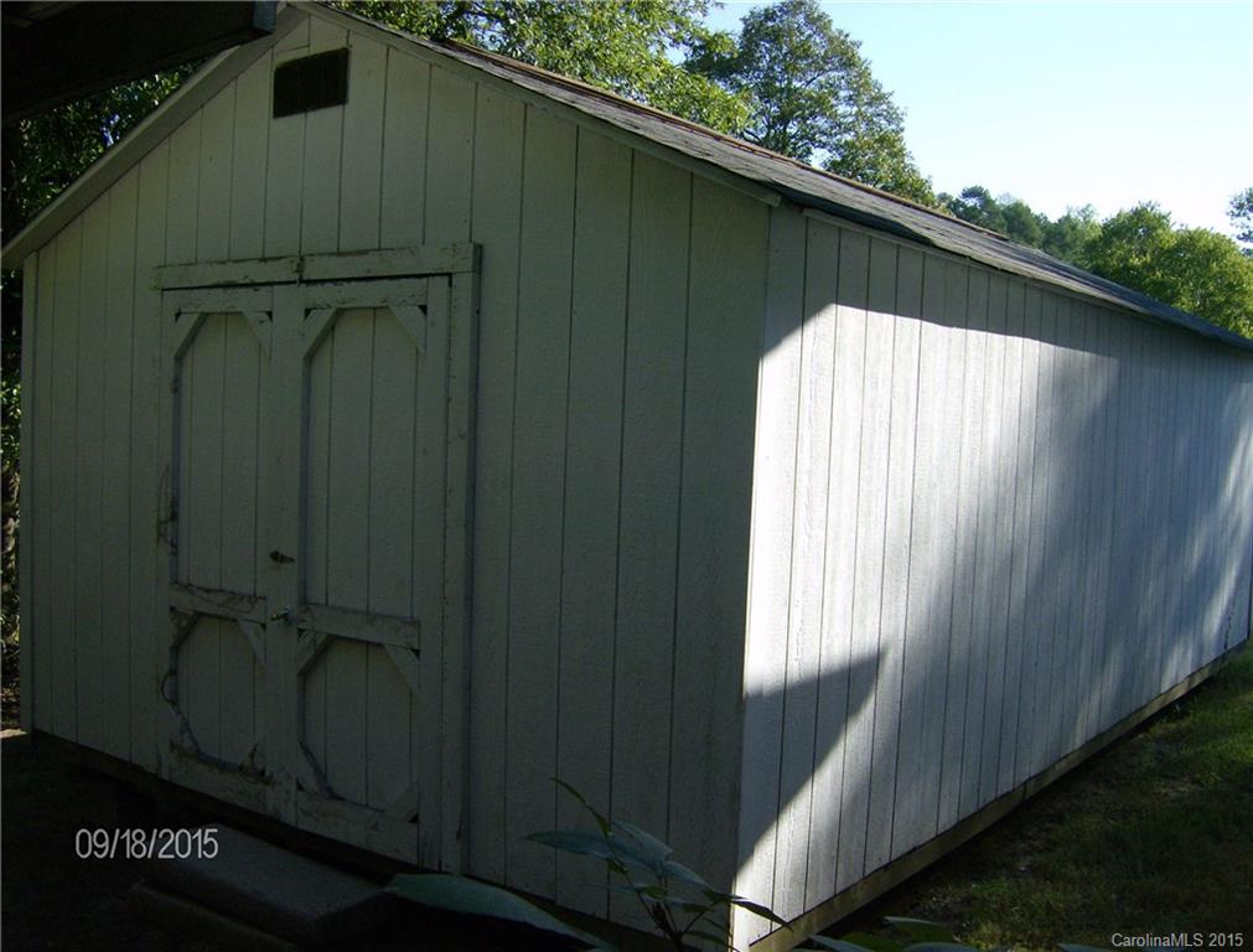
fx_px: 1309
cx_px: 626
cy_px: 476
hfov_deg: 51.1
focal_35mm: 36
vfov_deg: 40.0
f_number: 4.7
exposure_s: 1/388
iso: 100
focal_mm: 6
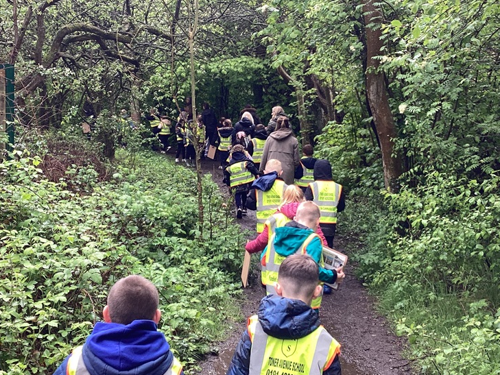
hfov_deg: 37.5
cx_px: 243
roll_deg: -1.4
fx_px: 737
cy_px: 171
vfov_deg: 28.6
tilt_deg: -5.0
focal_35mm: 51
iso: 25
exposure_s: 1/119
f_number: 2.4
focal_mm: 3.3
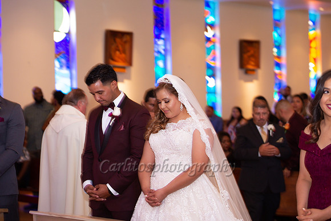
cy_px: 110
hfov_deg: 23.9
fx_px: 783
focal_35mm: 85
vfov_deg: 16.1
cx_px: 166
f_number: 4.5
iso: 1250
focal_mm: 85
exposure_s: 1/60
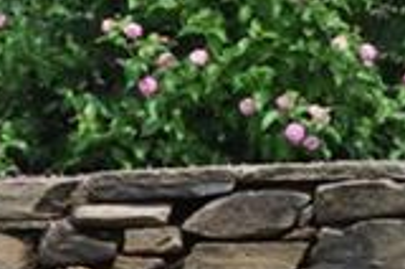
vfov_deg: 2.6
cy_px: -362
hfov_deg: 3.8
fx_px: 5942
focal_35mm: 529
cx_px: 1076
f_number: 9
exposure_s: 1/320
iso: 200
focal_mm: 55
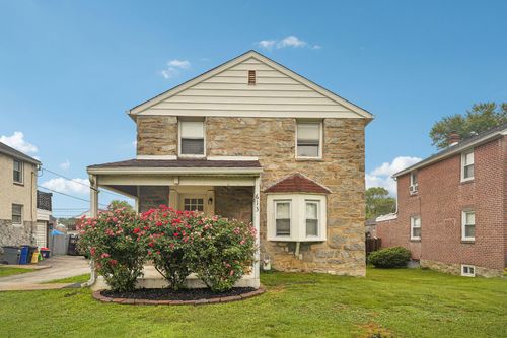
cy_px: 169
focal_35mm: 24
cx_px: 254
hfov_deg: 73.8
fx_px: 338
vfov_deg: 53.1
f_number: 8
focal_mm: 24
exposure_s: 1/500
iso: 500
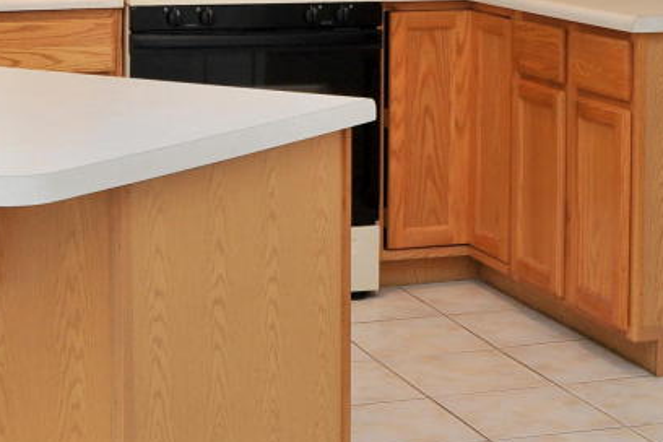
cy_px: -55
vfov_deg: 13.5
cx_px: 164
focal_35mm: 99
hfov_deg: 20.4
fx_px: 1823
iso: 1000
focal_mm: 35
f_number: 8
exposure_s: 1/30
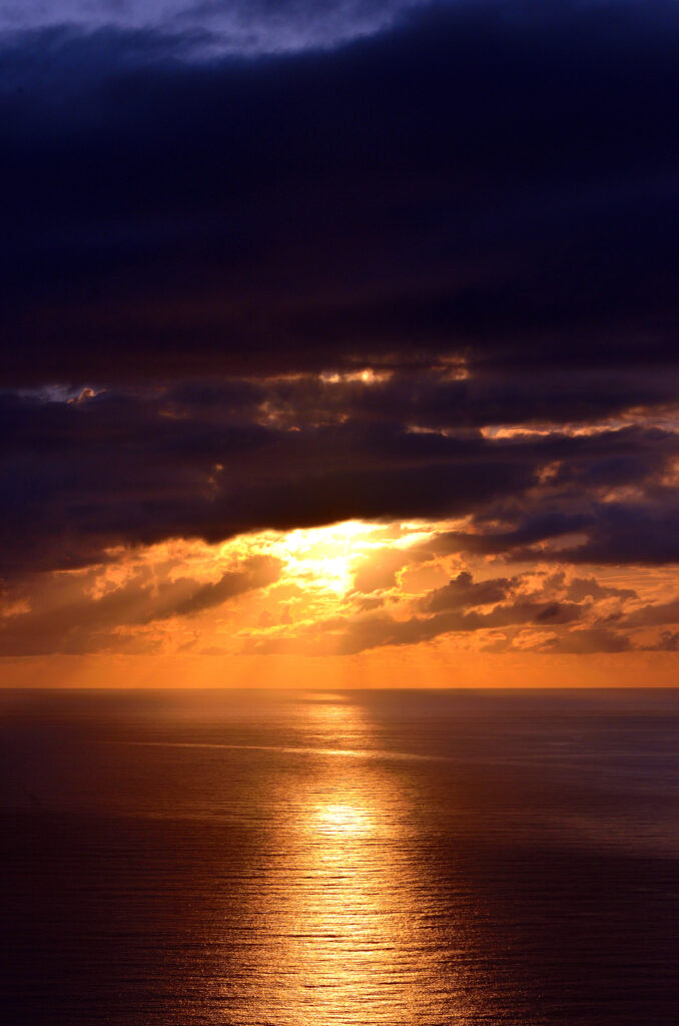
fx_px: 2985
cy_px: 513
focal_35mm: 105
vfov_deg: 19.5
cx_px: 340
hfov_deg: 13.0
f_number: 16
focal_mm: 70
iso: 200
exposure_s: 1/1000
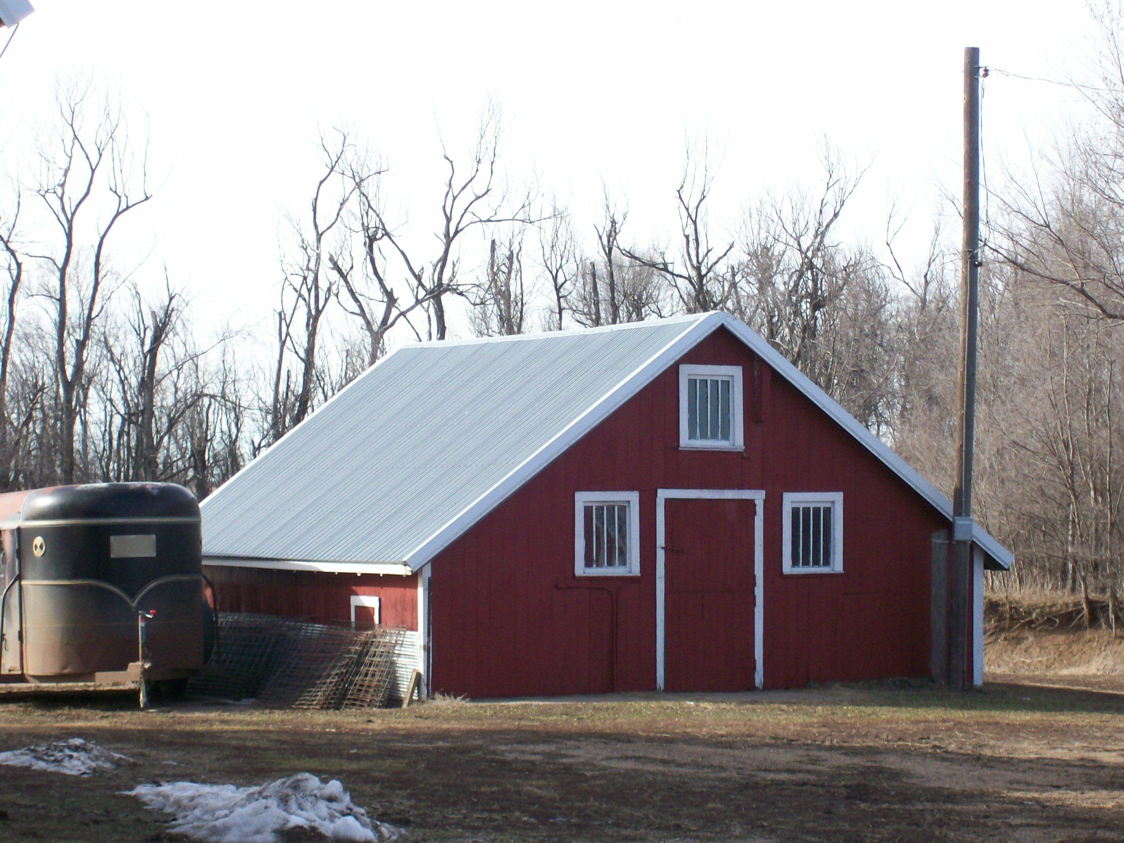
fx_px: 3507
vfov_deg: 13.7
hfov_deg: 18.2
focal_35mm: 108
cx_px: 562
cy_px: 422
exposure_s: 1/252
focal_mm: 18
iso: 80
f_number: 4.8
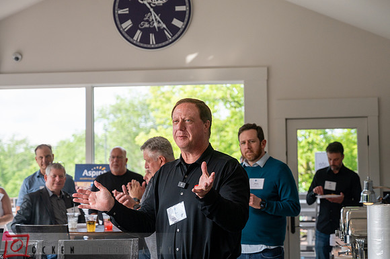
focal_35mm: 82
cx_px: 222
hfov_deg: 24.8
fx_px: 887
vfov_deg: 16.6
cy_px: 112
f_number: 4
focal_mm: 70
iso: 640
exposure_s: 1/640
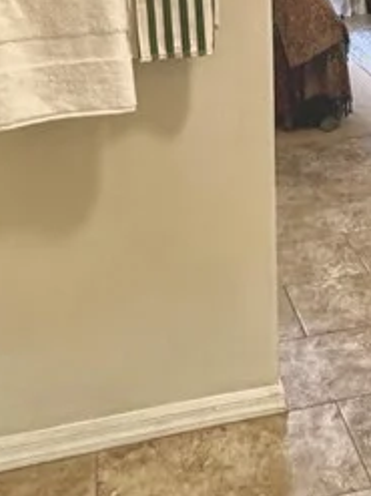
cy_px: -26
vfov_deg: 30.4
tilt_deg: -9.7
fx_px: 830
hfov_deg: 24.4
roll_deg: +1.2
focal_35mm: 58
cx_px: 339
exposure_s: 1/60
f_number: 2.2
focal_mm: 2.22
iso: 250
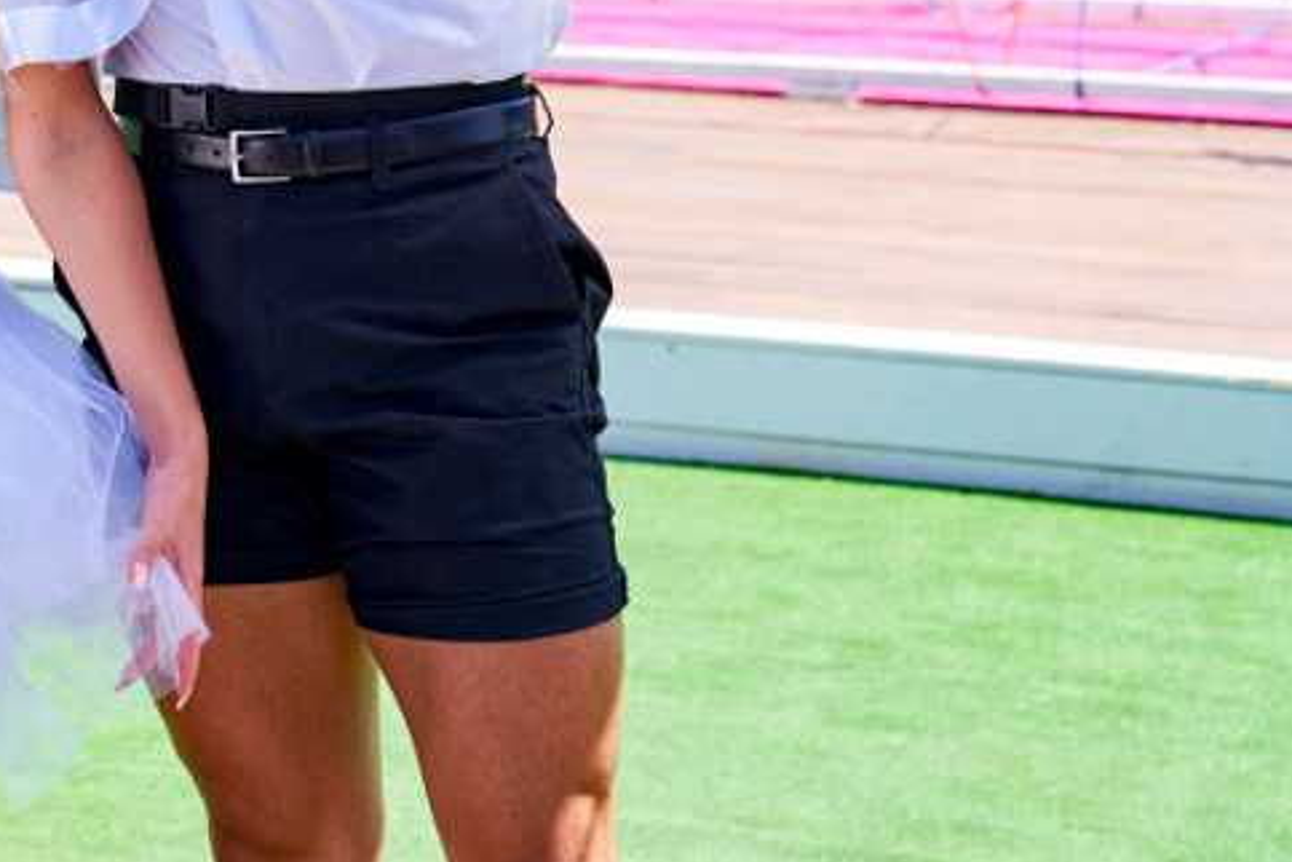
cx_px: -56
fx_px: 4163
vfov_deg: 11.6
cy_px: -130
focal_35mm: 116
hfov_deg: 17.2
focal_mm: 50
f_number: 4
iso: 320
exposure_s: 1/1250
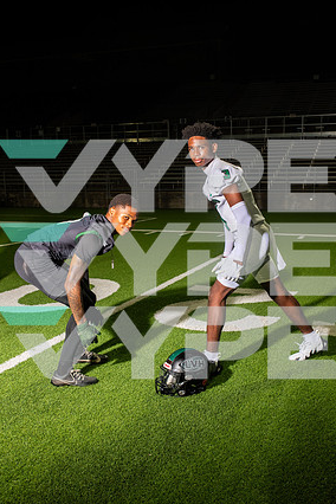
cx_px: 174
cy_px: 260
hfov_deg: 35.9
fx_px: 518
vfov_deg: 51.9
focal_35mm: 37
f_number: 7.1
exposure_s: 1/400
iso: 1000
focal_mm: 35
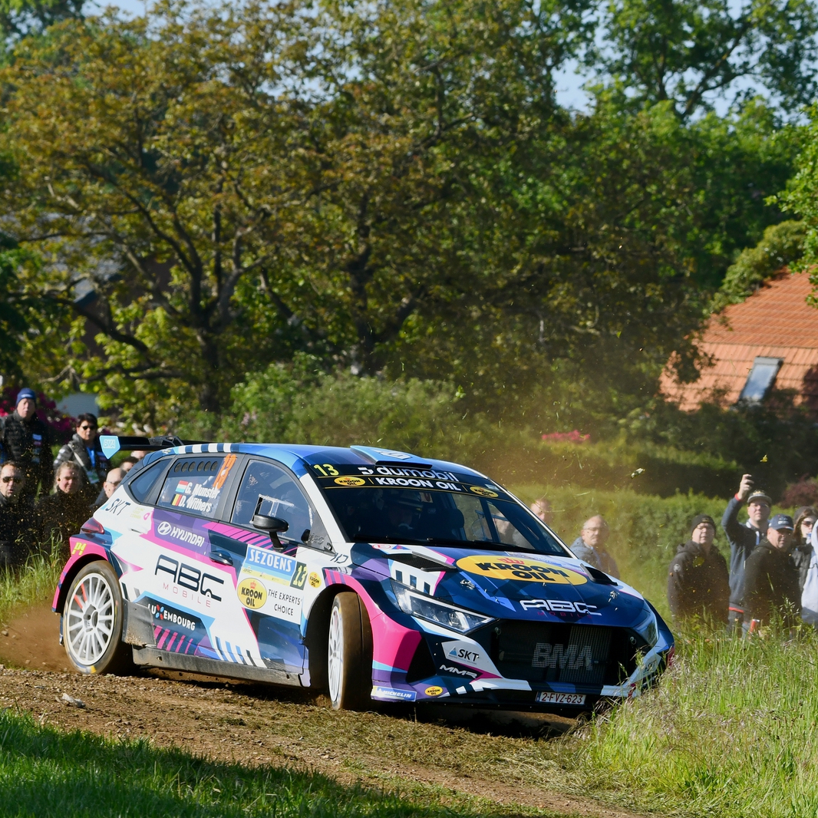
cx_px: 455
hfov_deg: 4.4
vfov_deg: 4.4
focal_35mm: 402
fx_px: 10748
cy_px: 409
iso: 320
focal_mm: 210
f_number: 9
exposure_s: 1/800
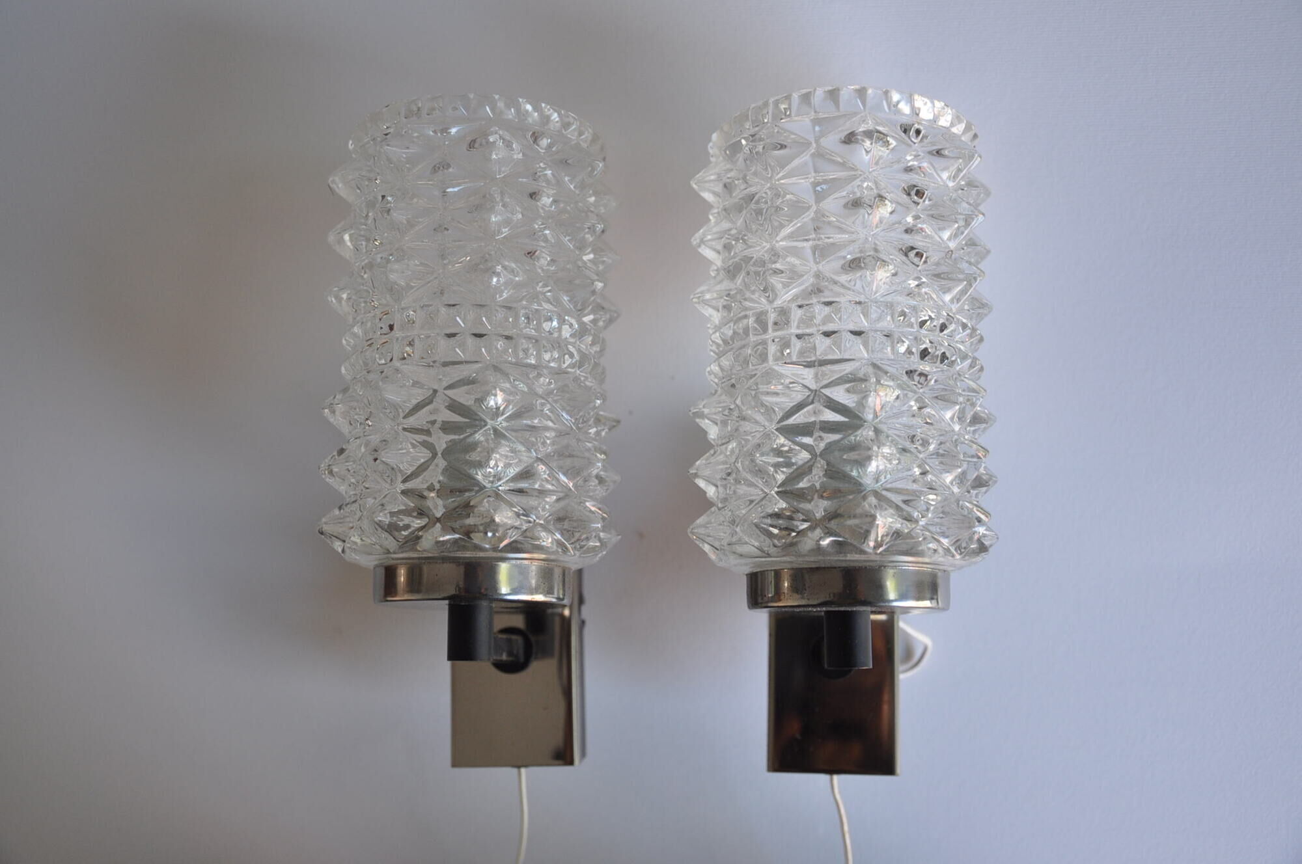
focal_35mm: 39
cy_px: 432
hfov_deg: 49.6
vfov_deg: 34.1
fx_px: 1409
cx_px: 651
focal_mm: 26
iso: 400
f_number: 4.5
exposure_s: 1/80
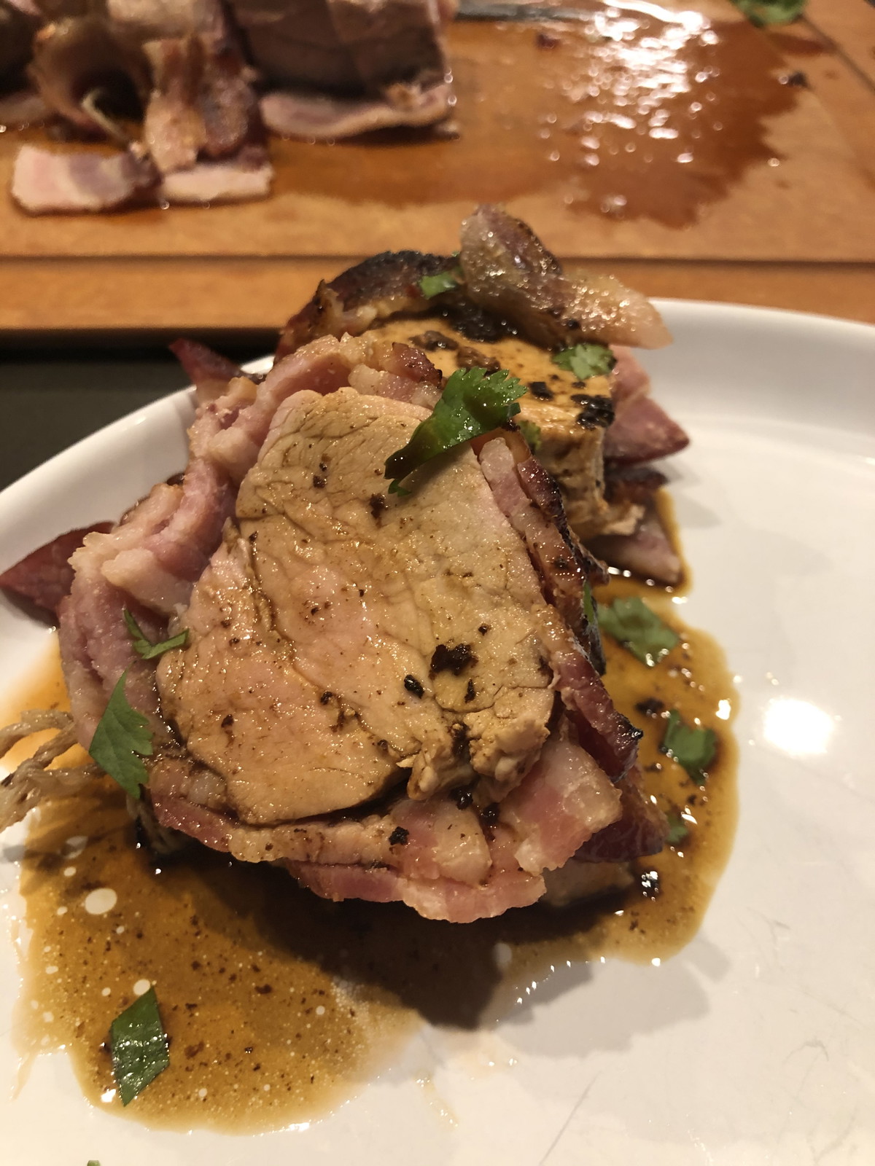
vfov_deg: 63.4
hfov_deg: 49.7
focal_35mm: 28
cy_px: 583
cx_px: 438
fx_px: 944
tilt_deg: -45.0
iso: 50
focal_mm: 4
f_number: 1.8
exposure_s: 1/15
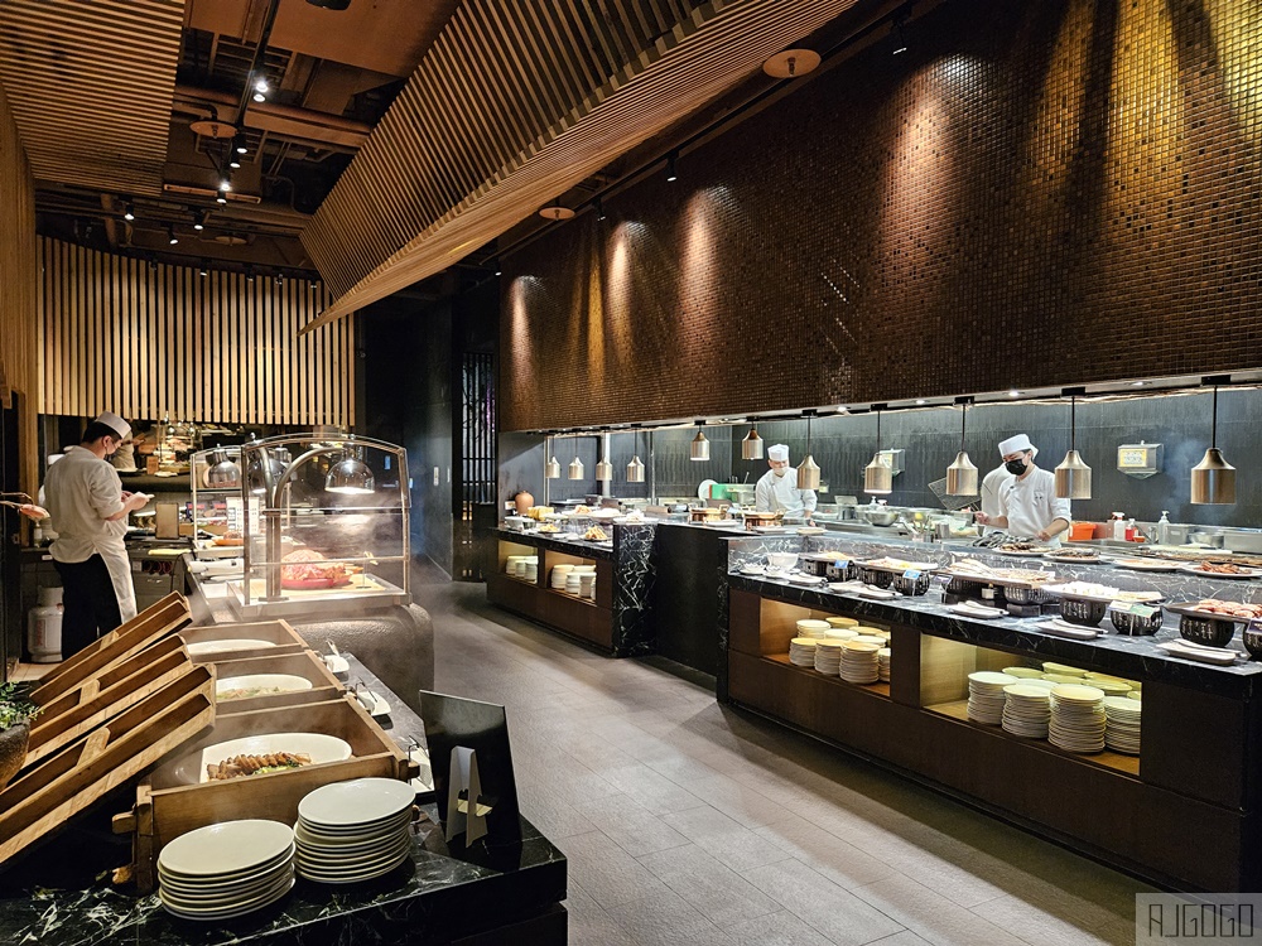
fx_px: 839
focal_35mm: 23
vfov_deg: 58.9
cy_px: 473
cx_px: 631
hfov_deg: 73.9
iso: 1000
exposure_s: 1/120
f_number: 1.8
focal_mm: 5.4
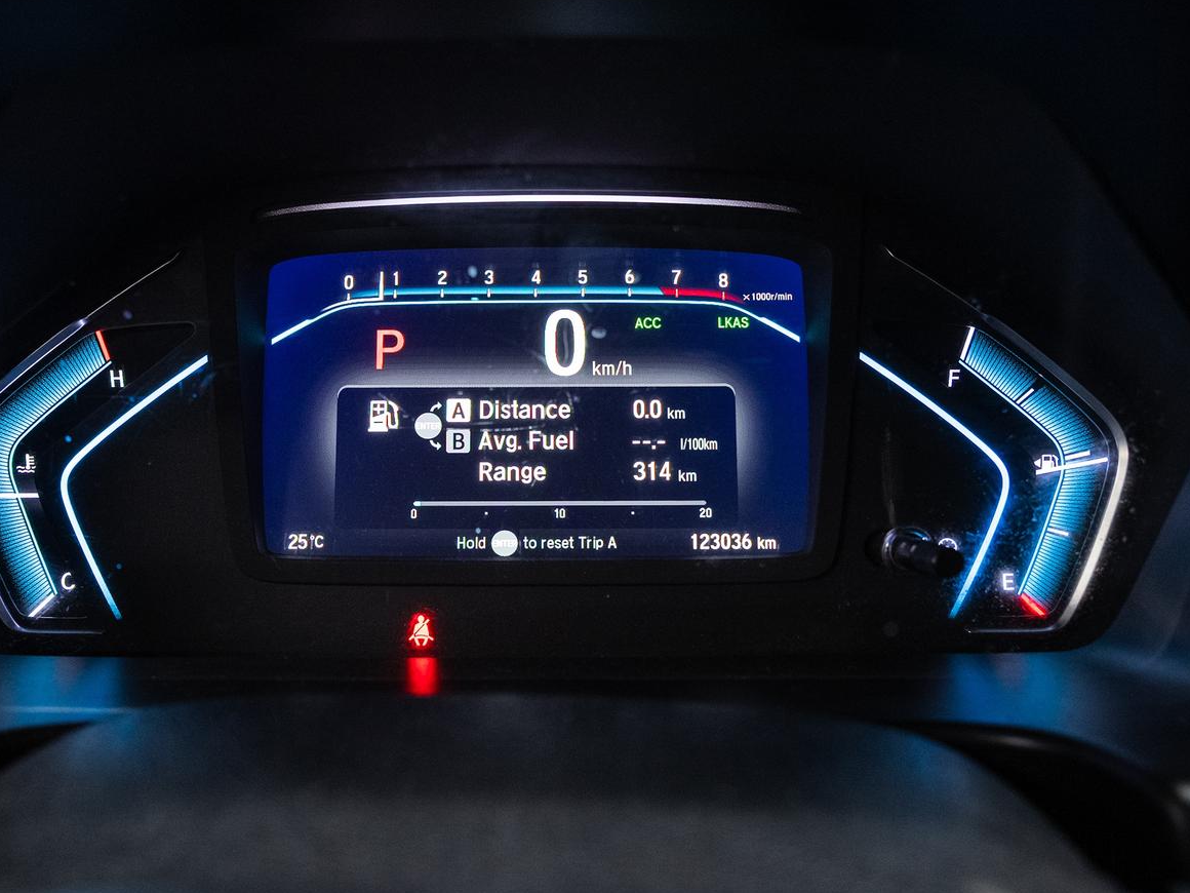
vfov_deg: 42.9
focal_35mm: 33
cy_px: 481
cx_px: 553
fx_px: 1134
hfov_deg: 55.3
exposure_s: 1/40
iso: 800
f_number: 5
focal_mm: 24
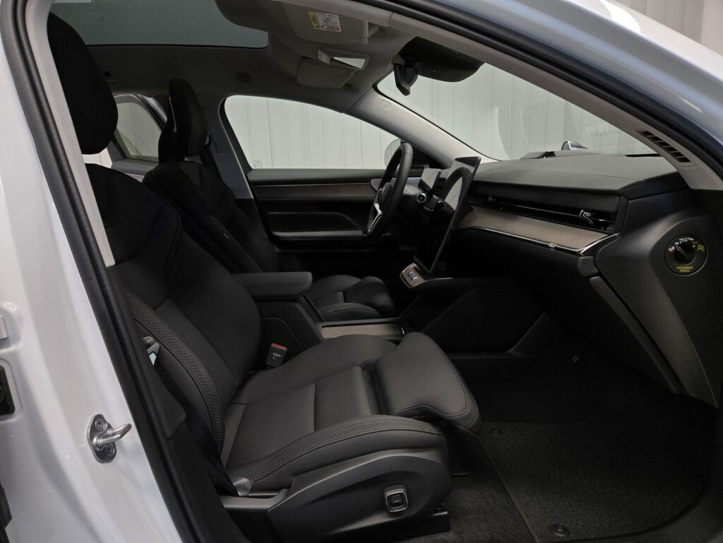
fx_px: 480
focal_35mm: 23
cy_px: 272
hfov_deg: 73.9
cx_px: 362
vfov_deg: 58.9
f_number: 1.8
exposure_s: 1/120
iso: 125
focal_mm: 5.4
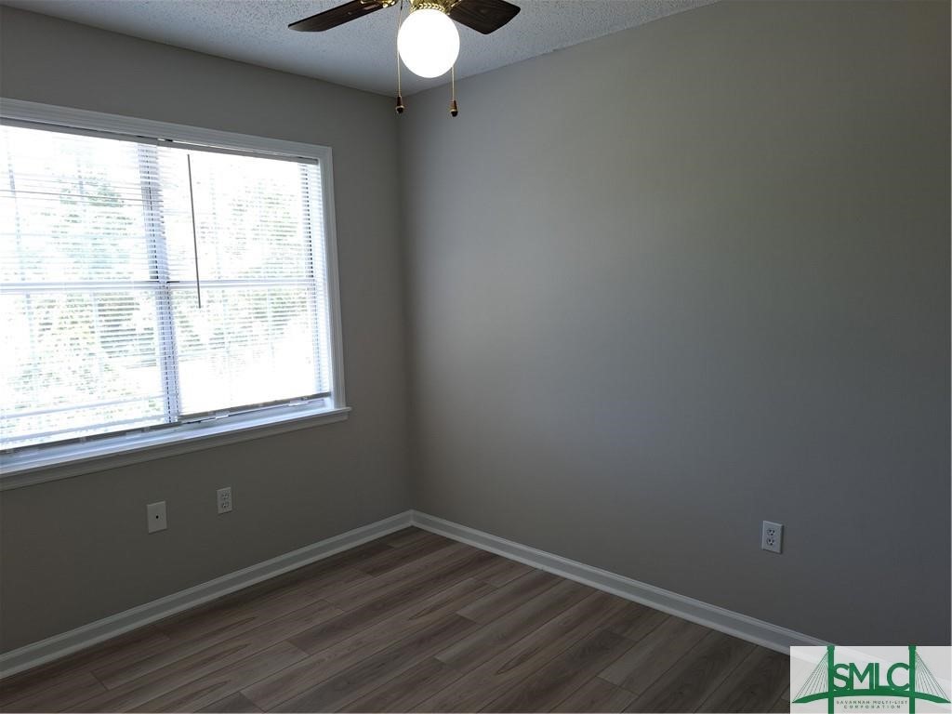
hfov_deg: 71.6
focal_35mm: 24
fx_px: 660
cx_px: 476
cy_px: 357
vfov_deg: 56.8
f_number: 1.8
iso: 50
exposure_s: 1/60
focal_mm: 5.23
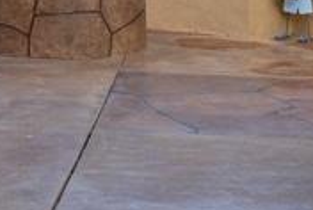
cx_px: 16
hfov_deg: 18.3
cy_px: -82
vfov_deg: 12.2
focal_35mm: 109
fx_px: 949
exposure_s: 1/60
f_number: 8
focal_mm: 30
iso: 160
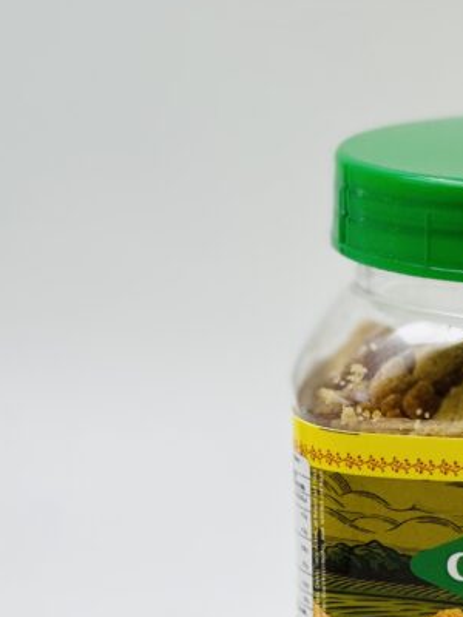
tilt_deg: -10.4
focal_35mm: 218
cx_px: 599
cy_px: 388
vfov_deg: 9.1
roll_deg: -0.6
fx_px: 3888
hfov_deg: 6.8
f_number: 2.8
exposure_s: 1/100
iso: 25
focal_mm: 9
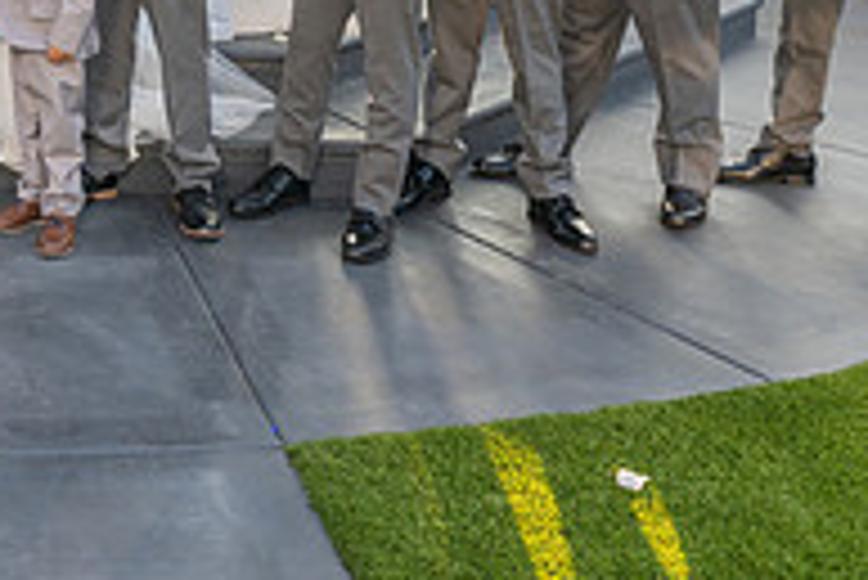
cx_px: -126
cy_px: -272
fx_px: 1737
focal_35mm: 72
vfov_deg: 17.2
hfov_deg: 25.6
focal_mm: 24
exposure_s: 1/160
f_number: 5
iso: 200
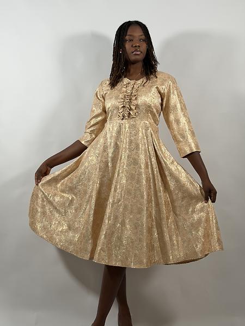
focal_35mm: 48
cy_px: 163
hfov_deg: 30.3
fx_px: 453
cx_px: 122
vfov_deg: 39.7
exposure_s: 1/100
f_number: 1.78
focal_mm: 6.76
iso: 50
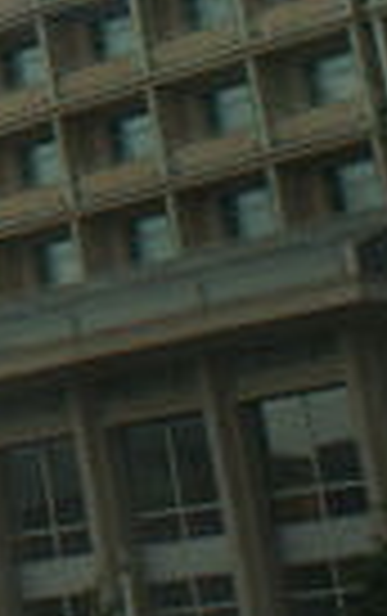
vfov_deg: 11.3
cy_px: -317
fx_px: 2994
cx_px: -1094
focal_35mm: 178
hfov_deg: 6.2
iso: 100
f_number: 11
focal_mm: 20
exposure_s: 1/125
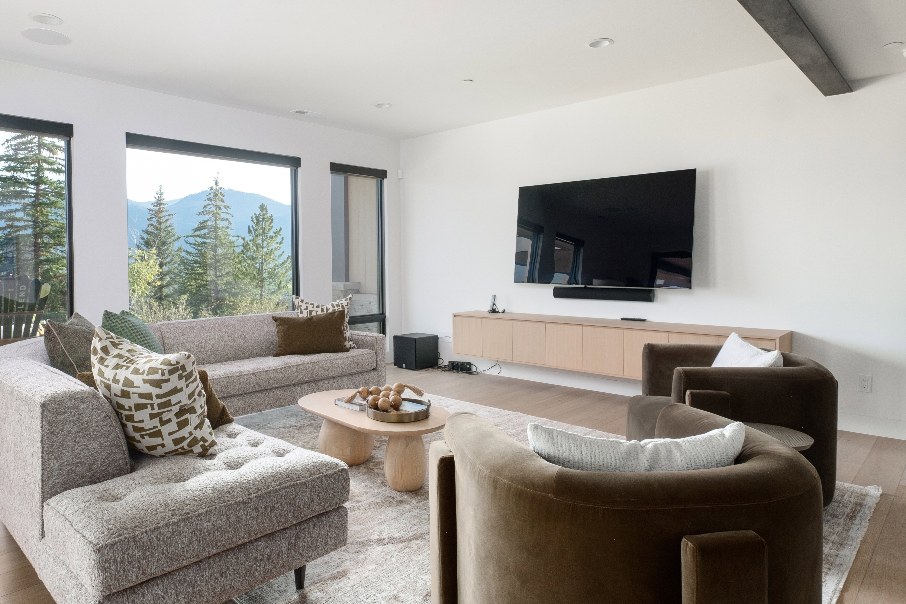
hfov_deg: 78.4
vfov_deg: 57.2
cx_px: 410
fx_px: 554
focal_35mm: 22
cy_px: 279
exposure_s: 1/160
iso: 400
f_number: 7.1
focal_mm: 10
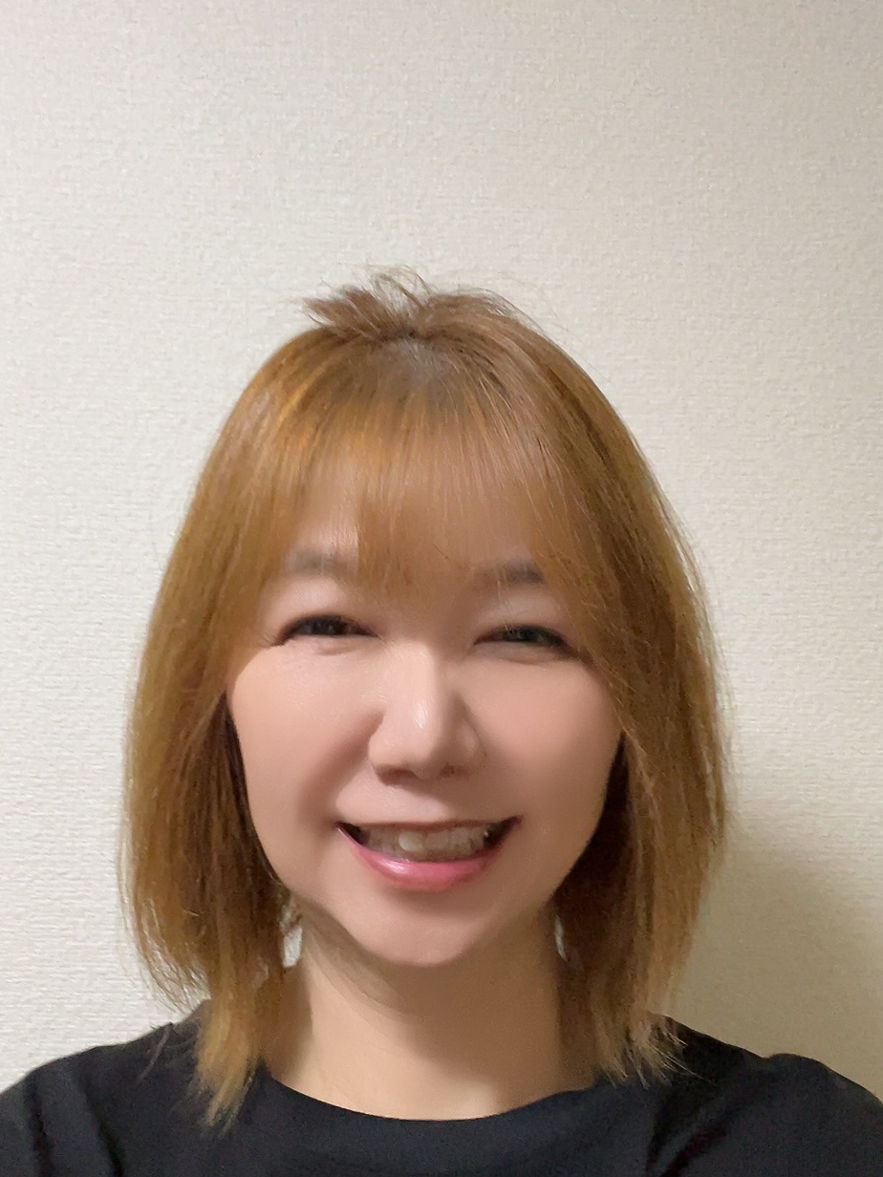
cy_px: 736
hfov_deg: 37.7
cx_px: 472
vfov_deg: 48.5
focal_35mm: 38
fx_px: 1292
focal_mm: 2.71
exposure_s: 1/60
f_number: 2.2
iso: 800
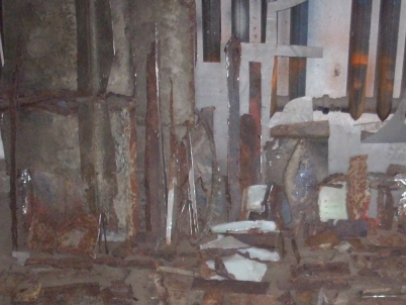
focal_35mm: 69
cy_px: 218
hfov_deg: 27.8
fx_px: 810
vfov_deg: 21.2
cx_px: 293
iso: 400
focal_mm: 6.2
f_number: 2.8
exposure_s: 1/60
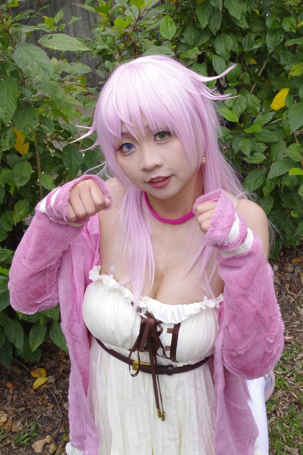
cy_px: 228
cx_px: 152
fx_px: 701
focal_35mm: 56
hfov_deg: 24.4
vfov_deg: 35.9
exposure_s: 1/20
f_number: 4.5
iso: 2000
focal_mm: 37
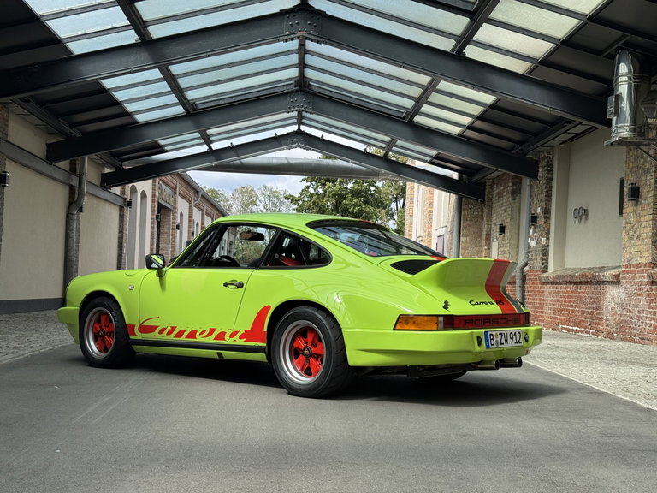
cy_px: 246
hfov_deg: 39.7
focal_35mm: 48
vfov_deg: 30.3
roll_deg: -2.3
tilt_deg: +2.4
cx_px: 328
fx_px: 911
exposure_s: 1/1597
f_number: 1.78
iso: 64
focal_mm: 6.76
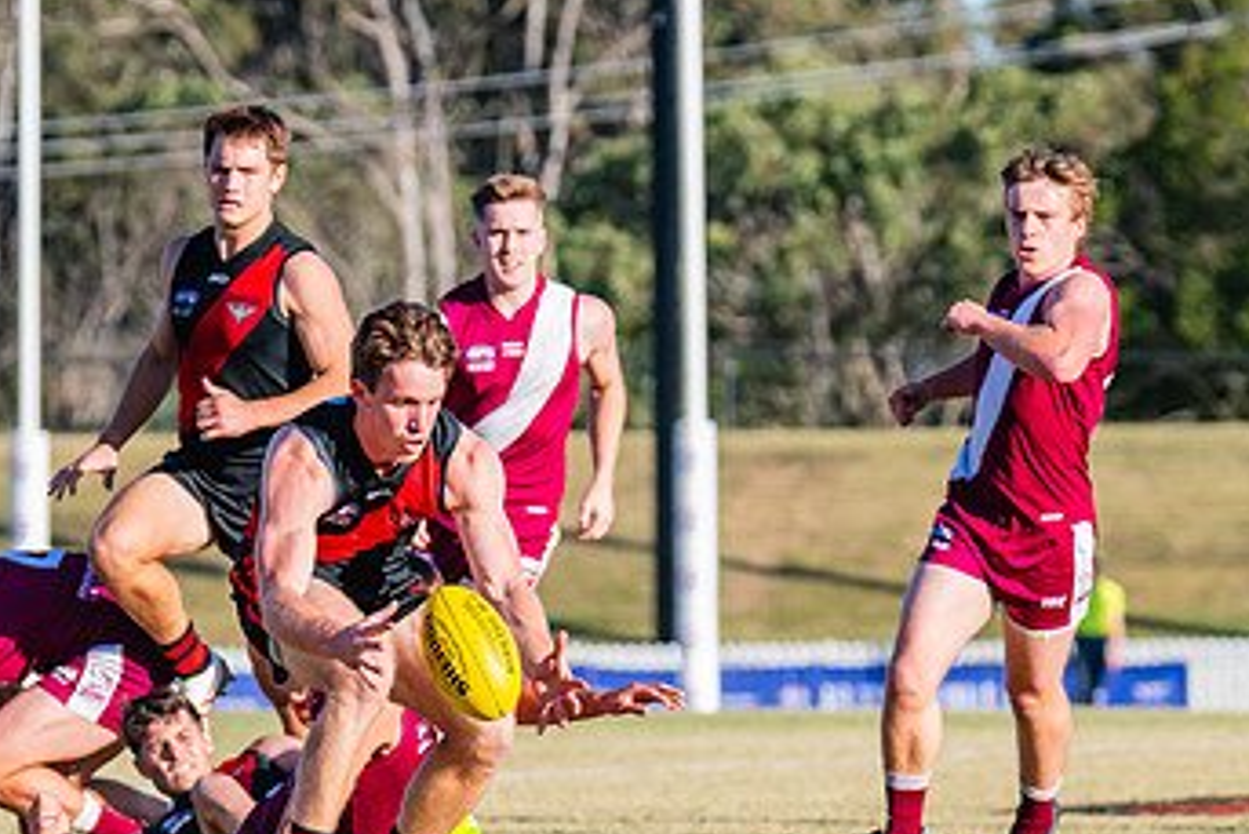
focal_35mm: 470
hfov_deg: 4.4
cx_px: 123
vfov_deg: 2.9
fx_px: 16312
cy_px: 599
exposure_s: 1/1600
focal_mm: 250
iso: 800
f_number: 8
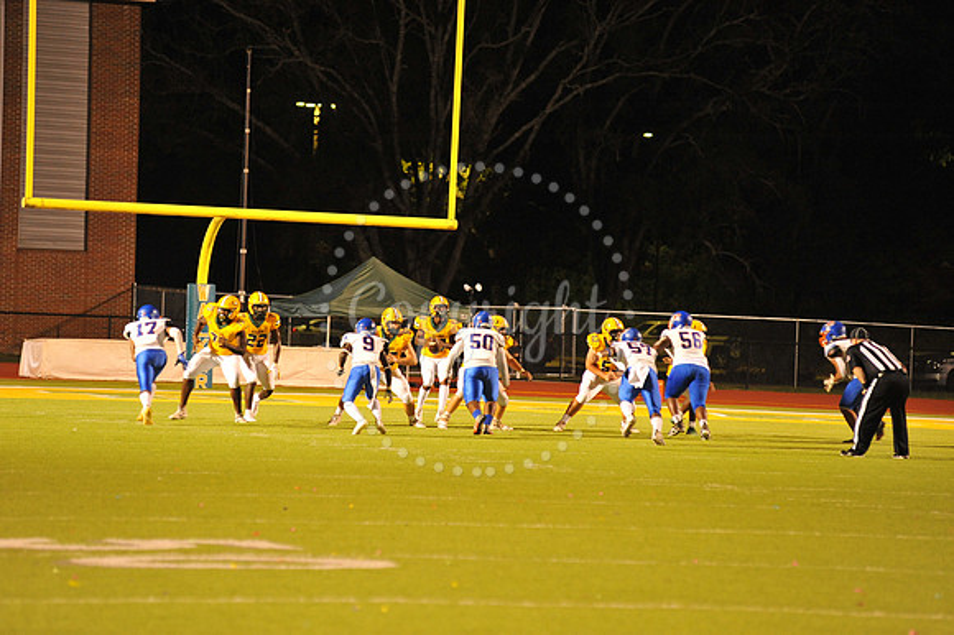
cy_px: 318
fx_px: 5297
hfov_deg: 10.3
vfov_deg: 6.9
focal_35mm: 200
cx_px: 477
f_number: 4
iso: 3200
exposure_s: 1/160
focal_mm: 200
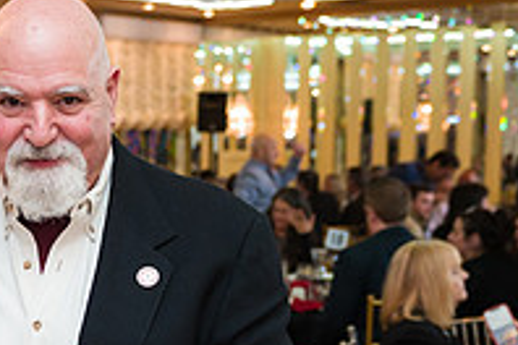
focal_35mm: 87
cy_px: 301
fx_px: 1252
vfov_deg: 15.5
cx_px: -49
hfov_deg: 22.1
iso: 1000
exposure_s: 1/200
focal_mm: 28
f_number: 4
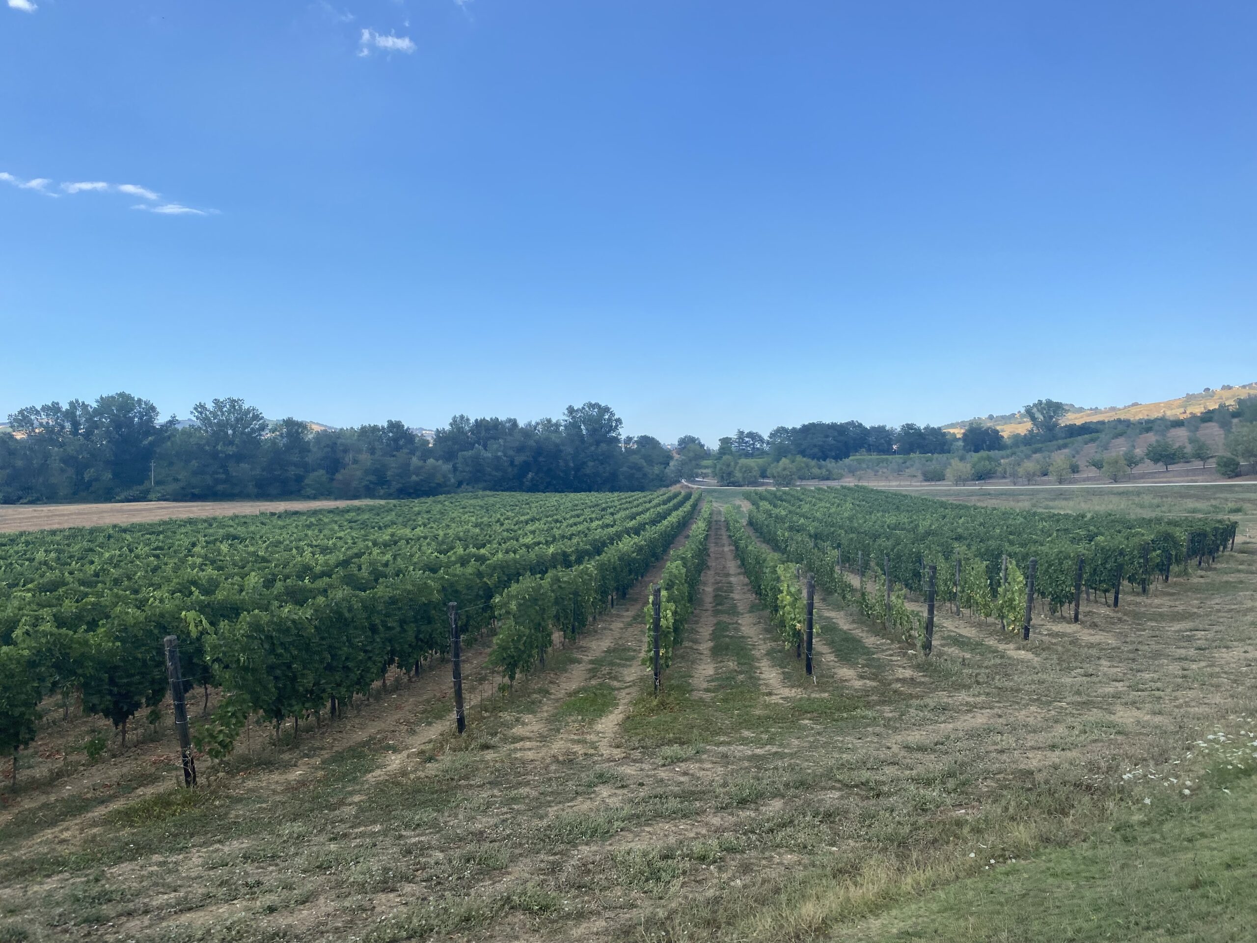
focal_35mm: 26
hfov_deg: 67.3
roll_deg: -1.2
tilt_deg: -0.1
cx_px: 628
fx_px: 944
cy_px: 472
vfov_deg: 53.1
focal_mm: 4.25
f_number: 1.8
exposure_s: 1/2028
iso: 32
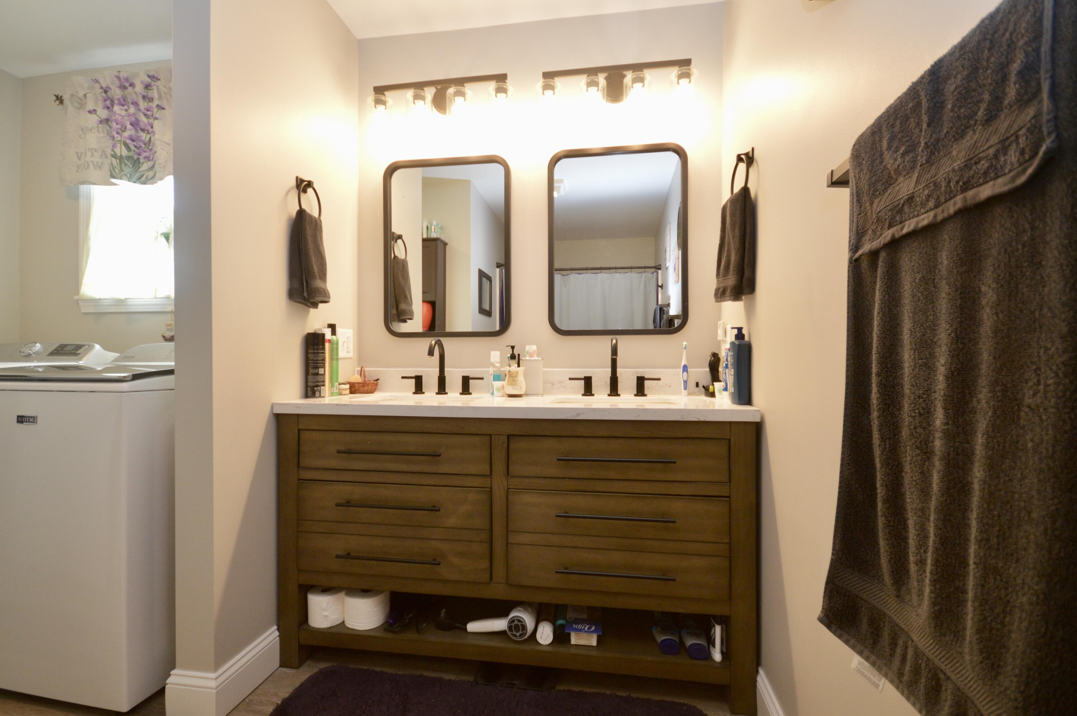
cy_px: 358
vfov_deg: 71.9
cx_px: 538
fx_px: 493
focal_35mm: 16
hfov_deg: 95.0
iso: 640
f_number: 4.2
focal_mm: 11
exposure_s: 1/60
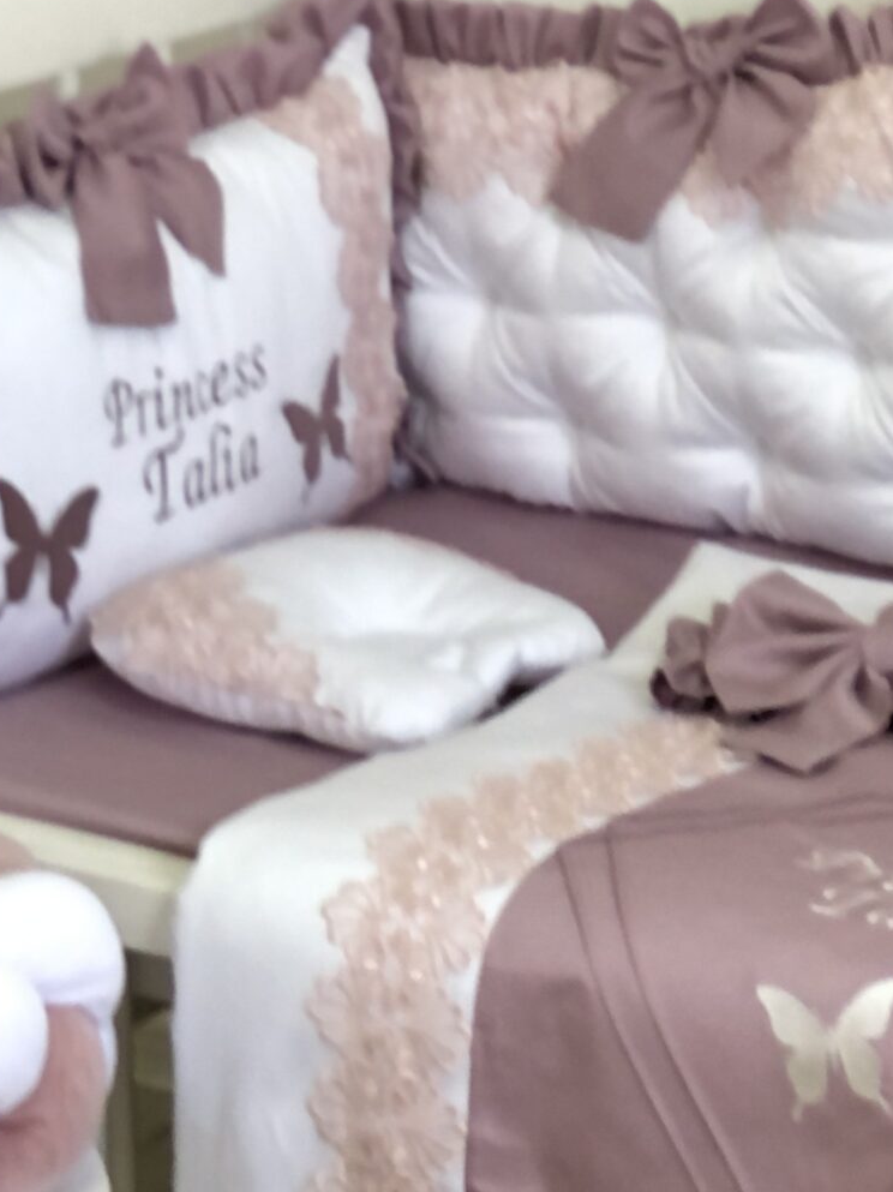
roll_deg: -0.7
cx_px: 636
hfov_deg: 10.1
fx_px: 5060
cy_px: 1326
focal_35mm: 147
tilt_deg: -21.4
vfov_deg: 13.2
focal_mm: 6.6
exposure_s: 1/33
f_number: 2.8
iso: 64
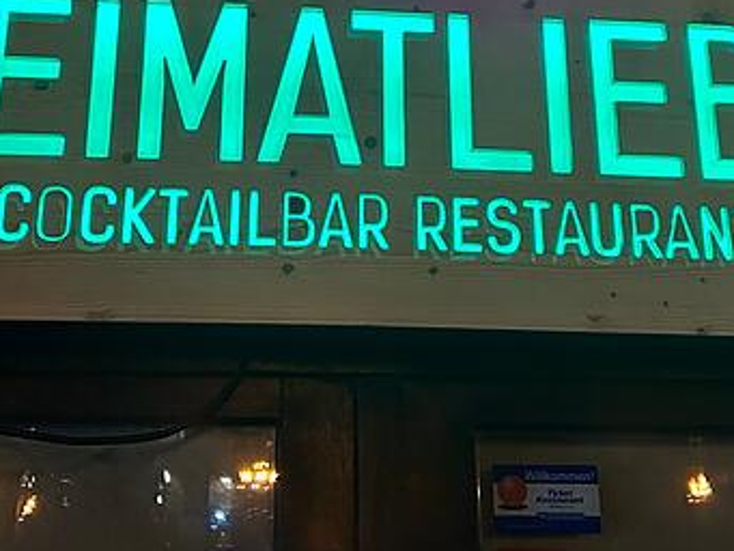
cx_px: 342
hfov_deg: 31.7
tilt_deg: +22.2
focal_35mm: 61
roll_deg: -0.4
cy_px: 34
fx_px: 1294
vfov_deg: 23.3
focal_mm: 5.7
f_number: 1.5
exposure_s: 1/33
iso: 500
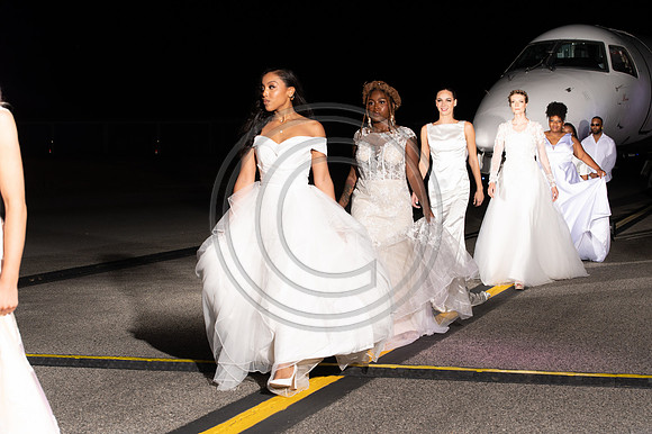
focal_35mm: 70
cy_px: 217
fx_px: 1267
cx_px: 326
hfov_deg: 28.9
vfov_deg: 19.4
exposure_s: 1/200
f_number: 6.3
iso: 1000
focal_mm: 70
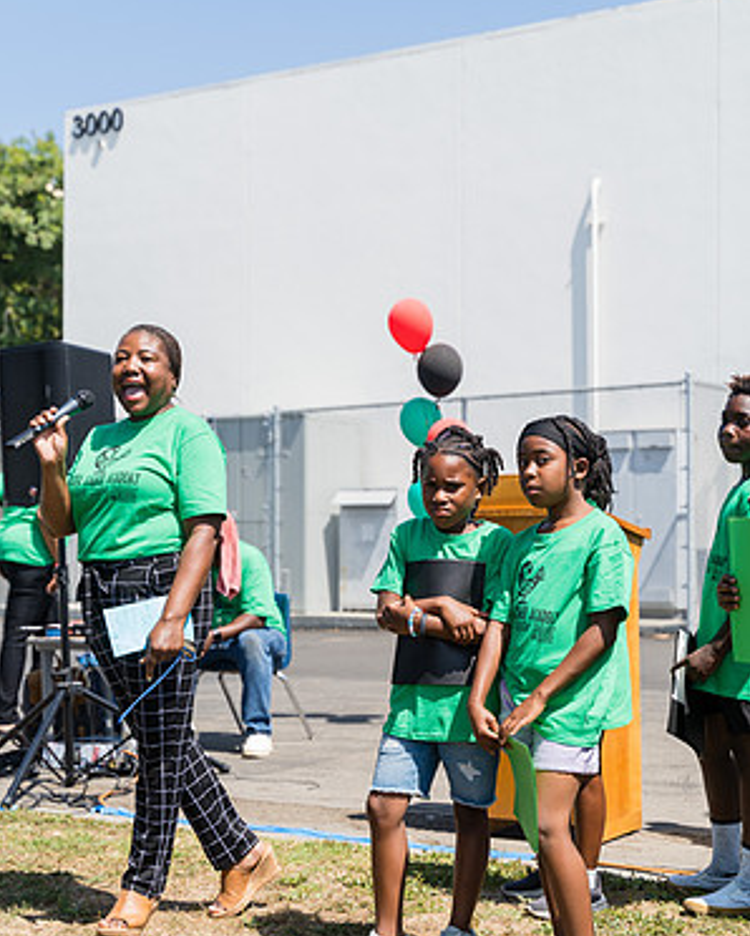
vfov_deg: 31.9
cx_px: 375
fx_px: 1636
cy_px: 528
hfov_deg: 25.8
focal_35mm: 59
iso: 100
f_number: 4
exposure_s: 1/640
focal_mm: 52
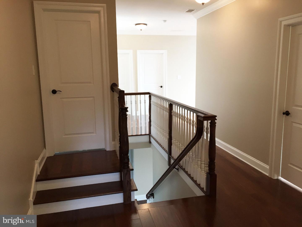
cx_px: 151
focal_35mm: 29
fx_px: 253
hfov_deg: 61.7
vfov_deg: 48.2
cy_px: 114
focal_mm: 4.15
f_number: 2.2
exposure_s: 1/40
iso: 32
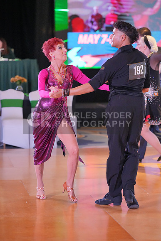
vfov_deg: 15.2
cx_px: 80
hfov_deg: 10.2
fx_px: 905
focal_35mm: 135
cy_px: 120
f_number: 3.5
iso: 8000
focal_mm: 135
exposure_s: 1/500
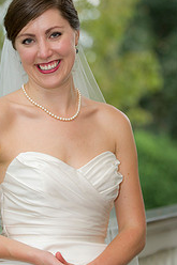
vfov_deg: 11.6
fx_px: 1314
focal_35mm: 178
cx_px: 67
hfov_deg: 7.7
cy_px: 123
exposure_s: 1/125
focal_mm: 98
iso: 250
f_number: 2.8
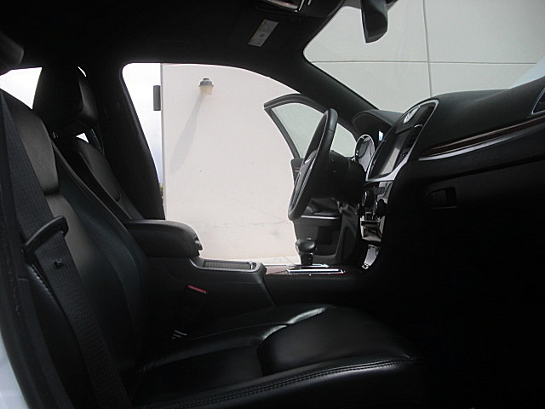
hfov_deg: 51.4
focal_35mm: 36
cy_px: 204
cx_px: 272
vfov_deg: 39.7
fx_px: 567
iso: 50
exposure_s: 1/800
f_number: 2.8
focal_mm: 6.3
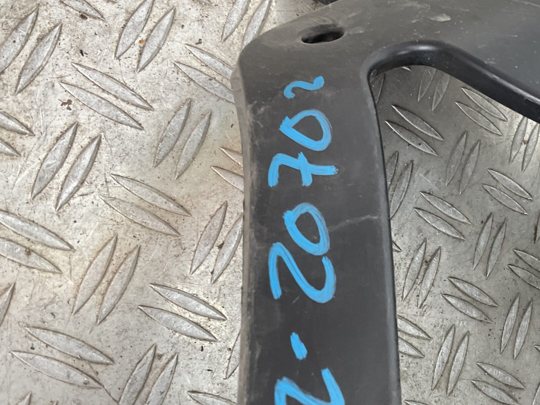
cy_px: 235
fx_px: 717
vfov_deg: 31.5
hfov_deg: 40.6
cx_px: 373
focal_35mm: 46
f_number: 1.8
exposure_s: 1/120
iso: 50
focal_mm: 3
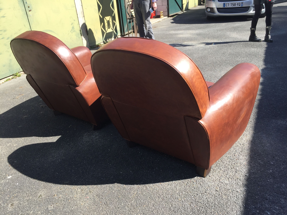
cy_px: 108
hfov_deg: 61.7
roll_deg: +6.3
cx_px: 144
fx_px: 240
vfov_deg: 48.2
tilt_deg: -25.9
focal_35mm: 29
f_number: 2.2
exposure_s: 1/628
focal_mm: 4.15
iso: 32
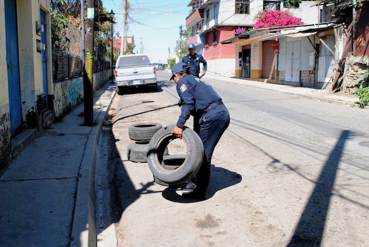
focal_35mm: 36
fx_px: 370
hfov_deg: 53.1
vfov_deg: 37.0
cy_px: 124
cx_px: 184
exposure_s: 1/1000
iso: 1600
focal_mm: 24
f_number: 9
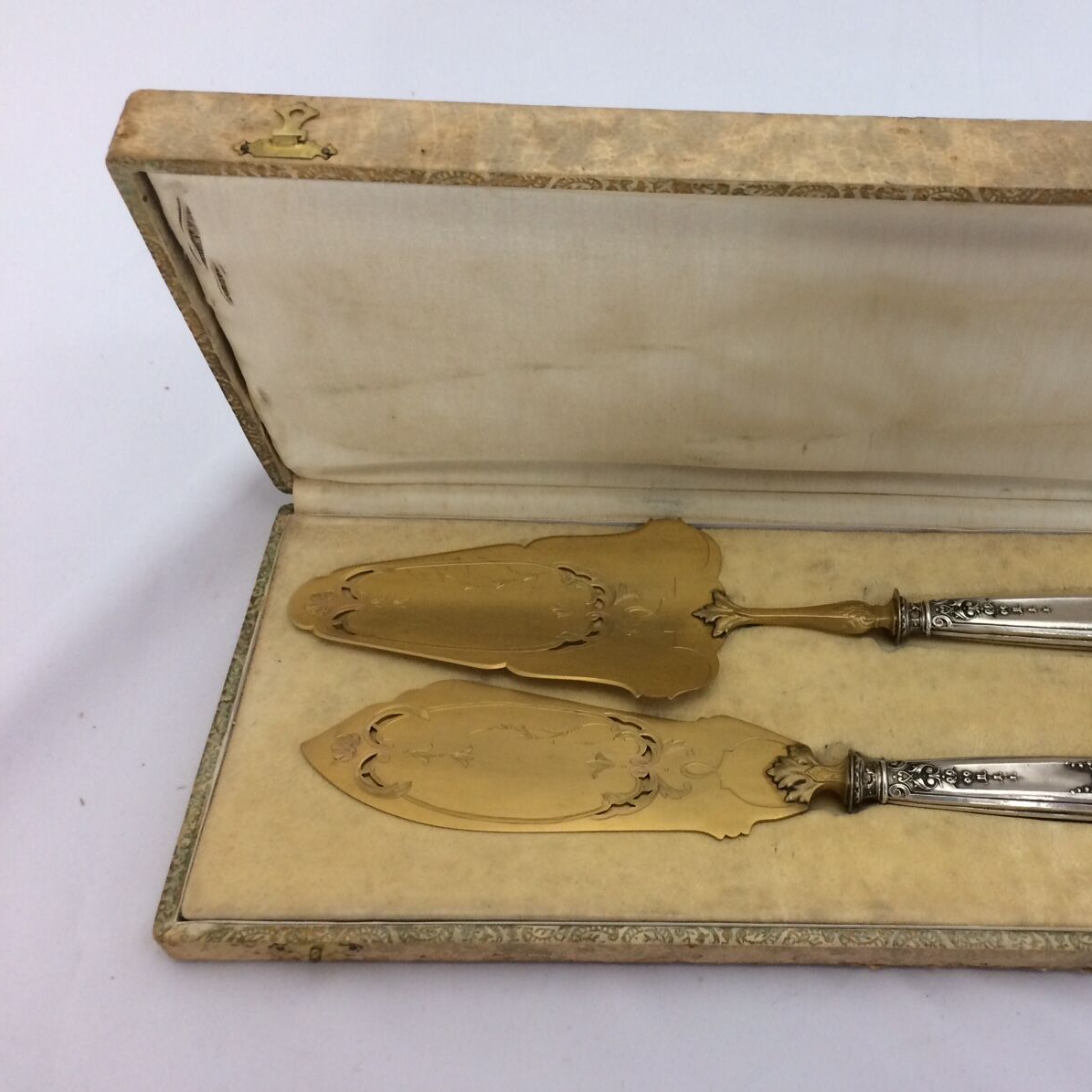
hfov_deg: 46.4
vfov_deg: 47.2
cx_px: 737
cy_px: 545
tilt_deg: -51.7
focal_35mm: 35
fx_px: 1249
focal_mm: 4.15
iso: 125
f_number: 2.2
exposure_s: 1/33
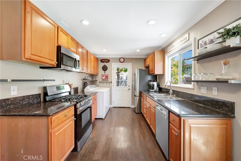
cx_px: 120
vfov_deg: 77.3
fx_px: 100
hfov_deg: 100.4
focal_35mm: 15
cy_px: 80
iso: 640
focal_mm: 10
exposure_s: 1/320
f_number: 2.8
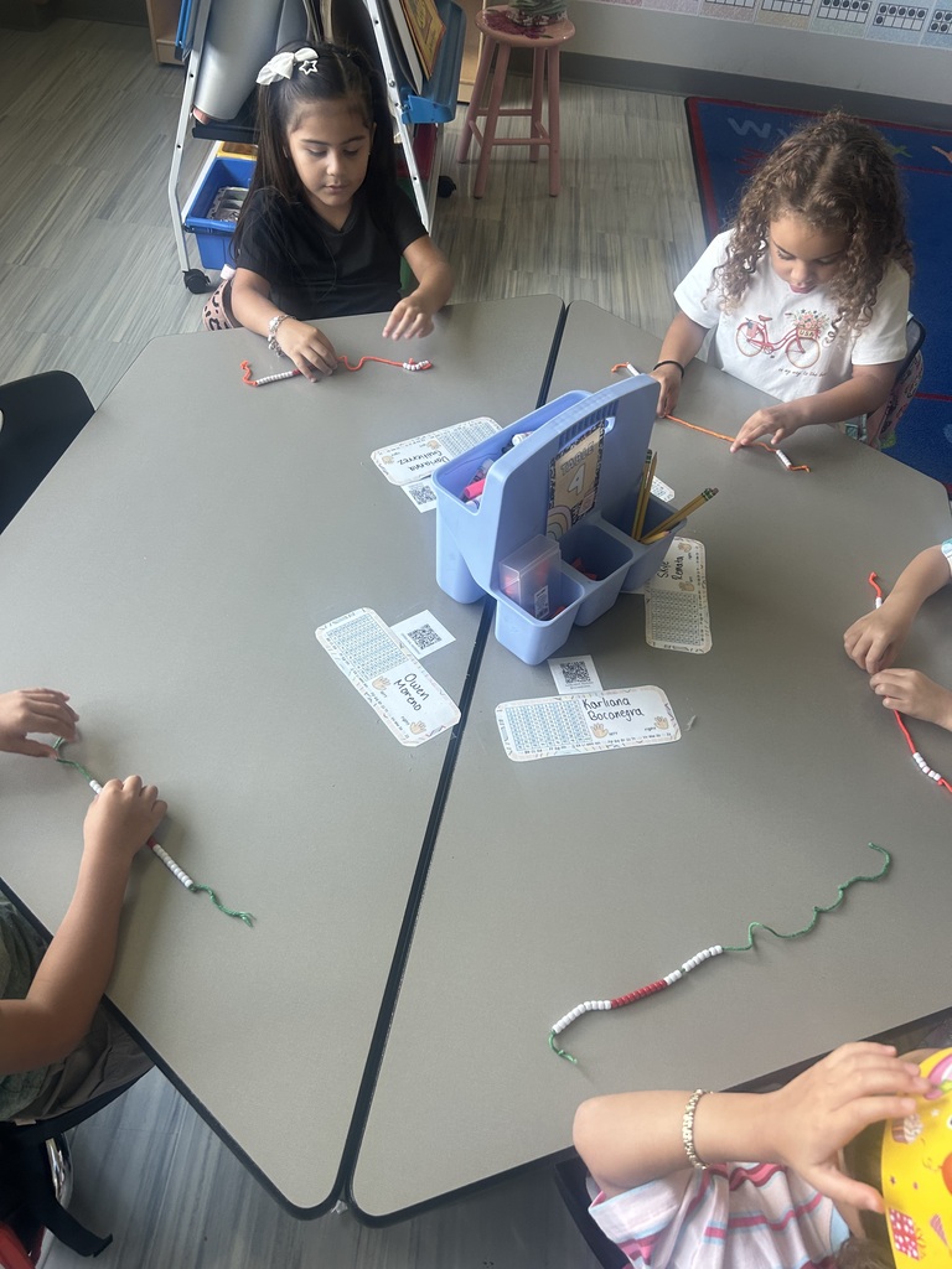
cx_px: 476
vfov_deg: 67.3
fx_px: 953
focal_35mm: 26
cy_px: 634
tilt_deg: -50.2
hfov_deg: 53.1
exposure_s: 1/121
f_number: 1.5
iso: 100
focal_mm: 5.7
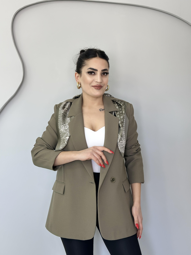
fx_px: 353
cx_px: 96
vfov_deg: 39.7
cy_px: 128
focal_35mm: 48
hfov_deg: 30.3
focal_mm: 6.86
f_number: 1.78
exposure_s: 1/100
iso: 64
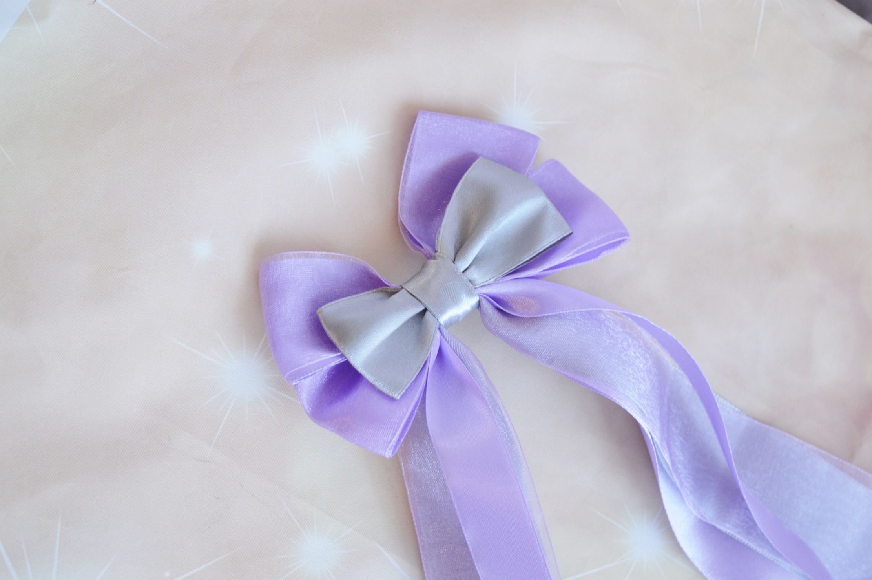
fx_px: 1452
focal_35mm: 60
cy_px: 290
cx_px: 436
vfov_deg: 22.6
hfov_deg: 33.4
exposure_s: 1/60
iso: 560
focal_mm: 40
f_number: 4.8
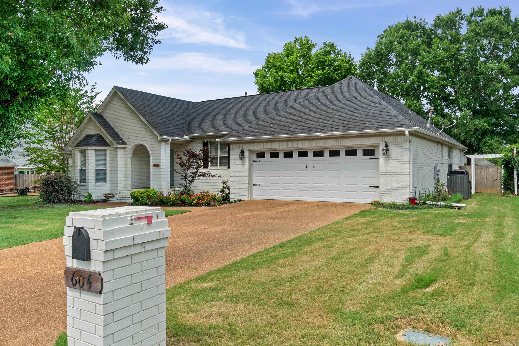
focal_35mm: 27
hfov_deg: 67.4
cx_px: 260
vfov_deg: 47.9
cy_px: 173
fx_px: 389
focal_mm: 18
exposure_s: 1/80
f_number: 9
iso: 250
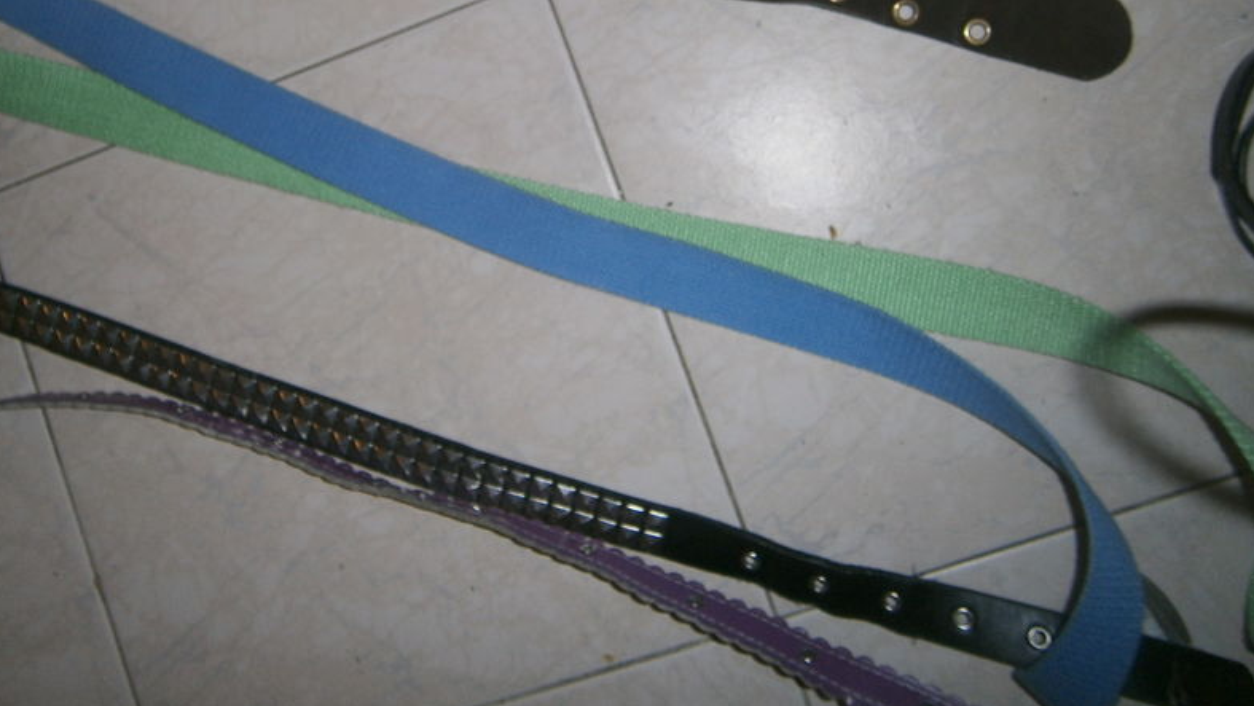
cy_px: 124
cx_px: 531
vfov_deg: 31.8
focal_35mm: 36
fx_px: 1197
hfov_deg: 55.0
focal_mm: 4.7
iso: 80
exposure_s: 1/30
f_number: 2.8
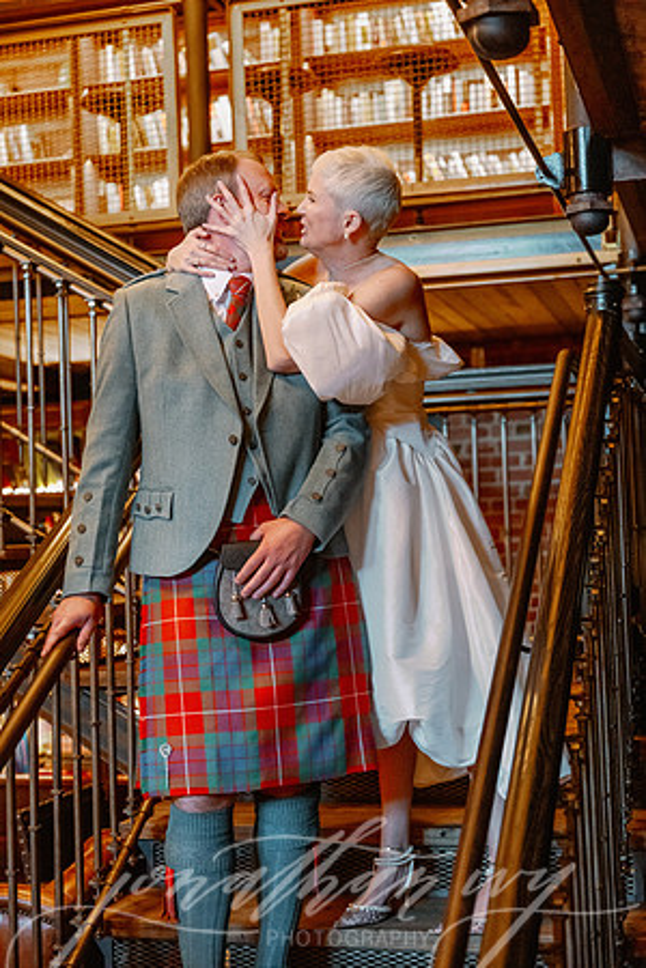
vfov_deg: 37.5
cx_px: 323
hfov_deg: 25.5
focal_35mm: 53
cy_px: 484
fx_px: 1426
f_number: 2.8
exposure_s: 1/160
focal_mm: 53
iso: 4500
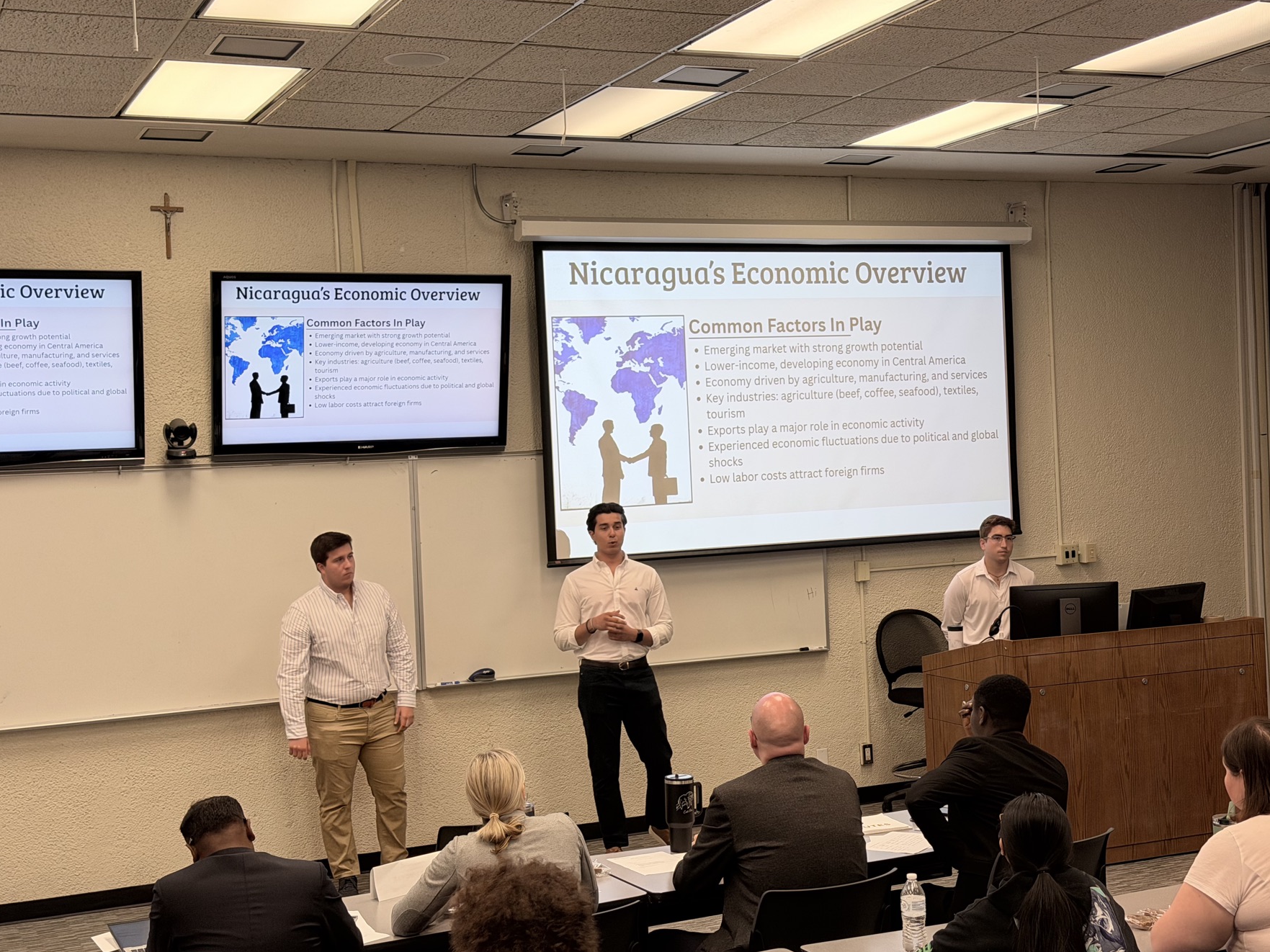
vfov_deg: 29.7
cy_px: 469
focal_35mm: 49
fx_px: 1798
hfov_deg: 38.9
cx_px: 643
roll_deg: +2.8
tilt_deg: -1.2
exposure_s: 1/120
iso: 50
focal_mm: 6.76
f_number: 1.78
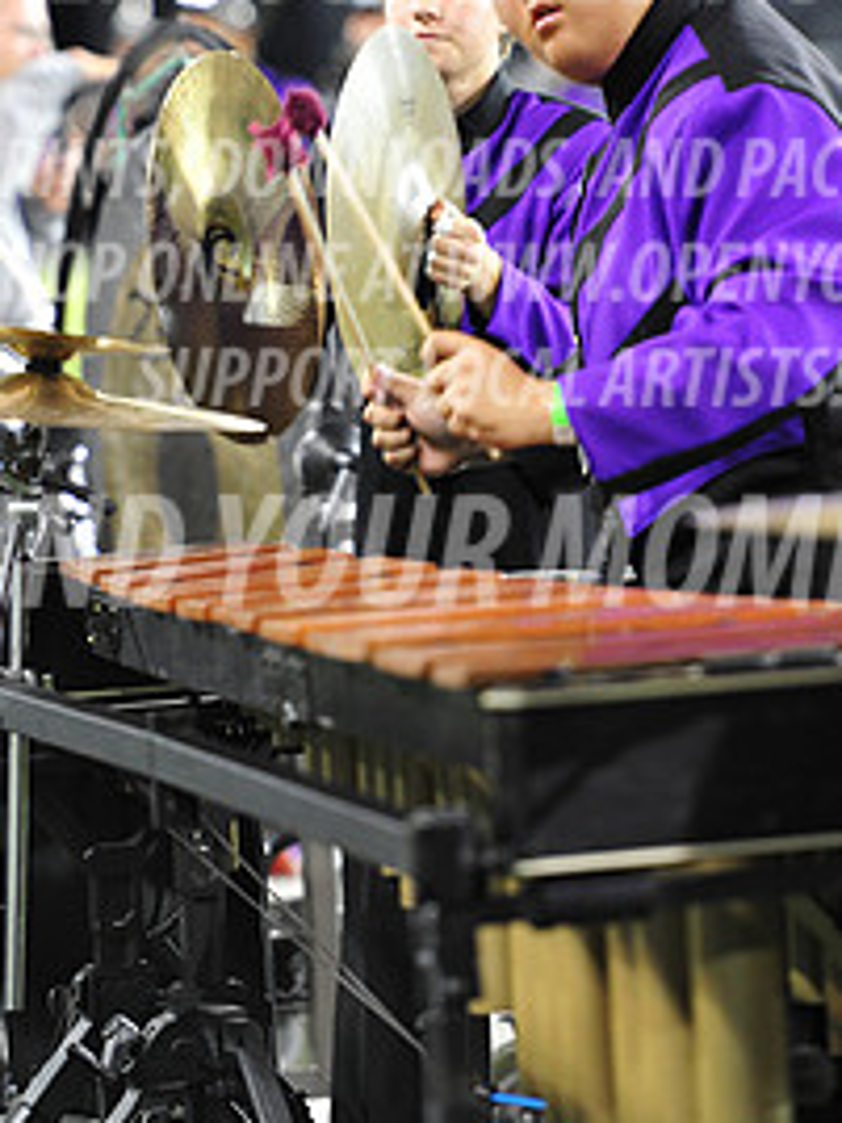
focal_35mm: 274
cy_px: 264
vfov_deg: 7.2
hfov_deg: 5.4
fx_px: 8886
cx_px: 492
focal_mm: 170
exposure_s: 1/320
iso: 3200
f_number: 2.8
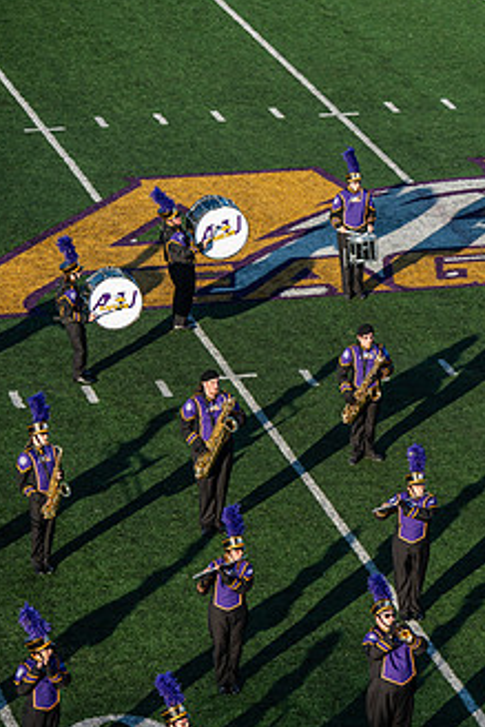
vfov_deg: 9.7
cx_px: 596
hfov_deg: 6.4
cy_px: 382
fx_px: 4279
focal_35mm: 212
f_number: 4.5
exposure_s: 1/500
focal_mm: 120
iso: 160
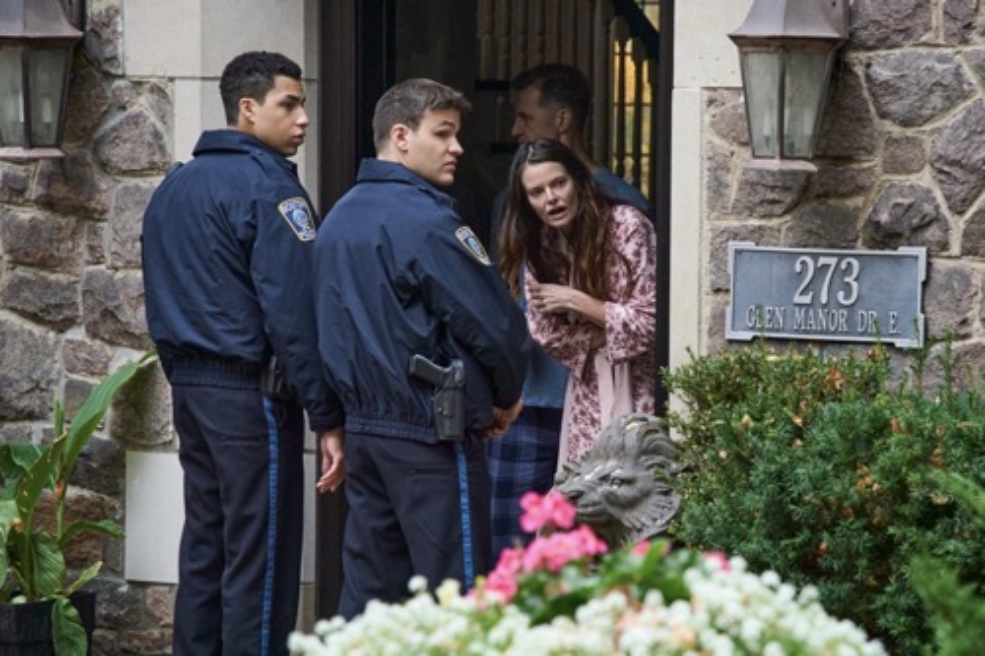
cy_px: 328
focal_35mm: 171
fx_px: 4677
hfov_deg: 12.0
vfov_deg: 8.0
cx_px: 492
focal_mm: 171
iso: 6400
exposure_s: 1/160
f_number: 5.6
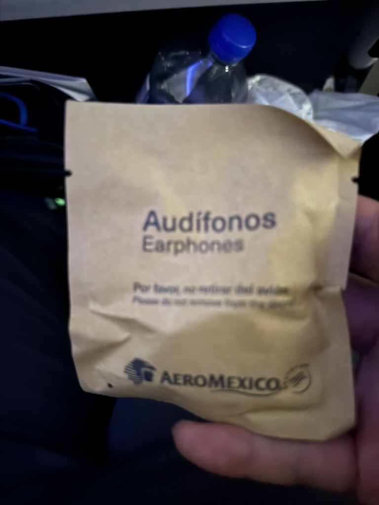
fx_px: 350
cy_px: 252
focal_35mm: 24
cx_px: 190
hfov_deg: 56.8
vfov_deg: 71.6
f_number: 1.78
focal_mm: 6.76
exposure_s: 1/9
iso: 2500
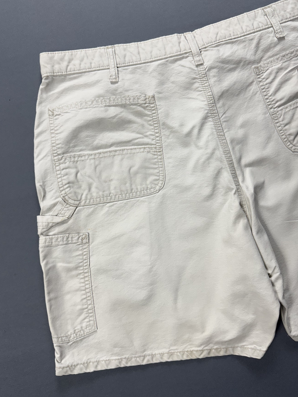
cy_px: 186
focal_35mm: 28
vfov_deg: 63.4
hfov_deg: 49.8
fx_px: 321
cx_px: 152
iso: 125
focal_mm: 6.76
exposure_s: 1/120
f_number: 1.78
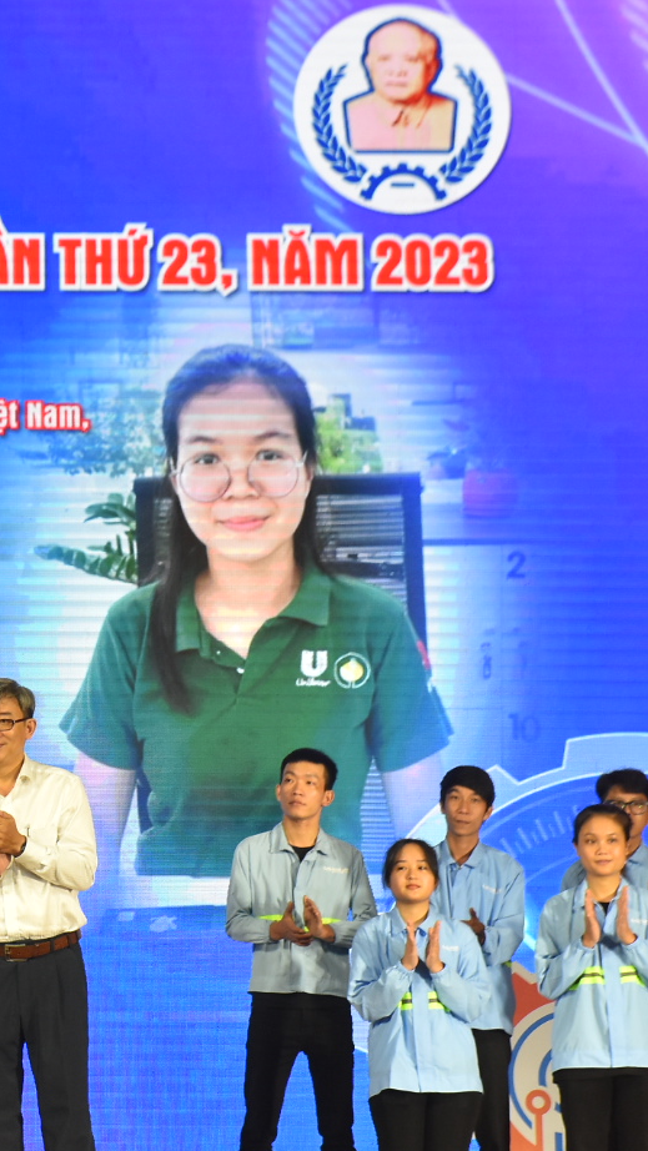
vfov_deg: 15.6
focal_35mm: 138
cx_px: -232
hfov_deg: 8.6
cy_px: 630
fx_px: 4213
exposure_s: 1/200
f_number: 4
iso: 1000
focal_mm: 50
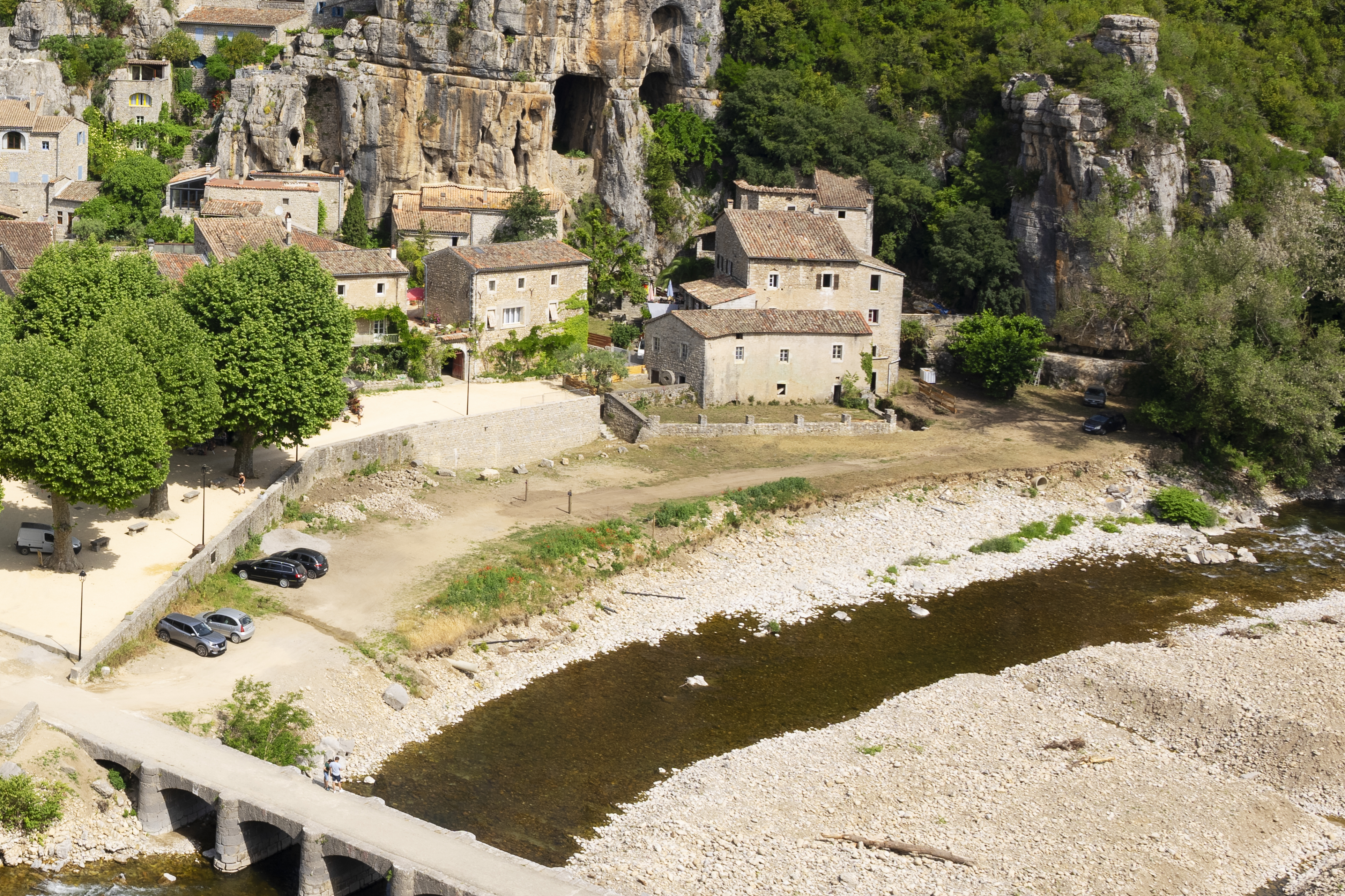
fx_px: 1980
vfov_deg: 25.5
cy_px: 422
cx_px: -111
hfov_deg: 33.1
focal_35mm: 53
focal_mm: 24
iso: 100
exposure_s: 1/125
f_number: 11
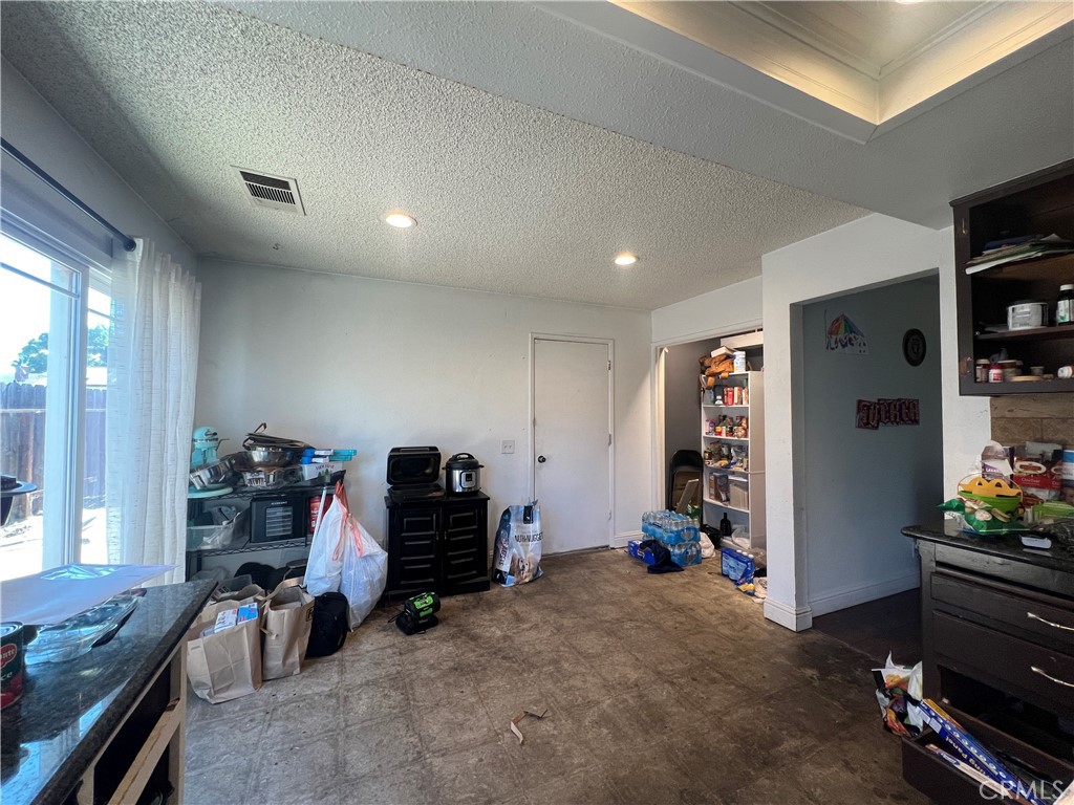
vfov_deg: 89.9
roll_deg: -0.1
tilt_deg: +0.5
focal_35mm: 13
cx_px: 537
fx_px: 403
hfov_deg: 106.2
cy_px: 402
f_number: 1.8
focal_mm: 1.57
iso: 125
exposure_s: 1/120
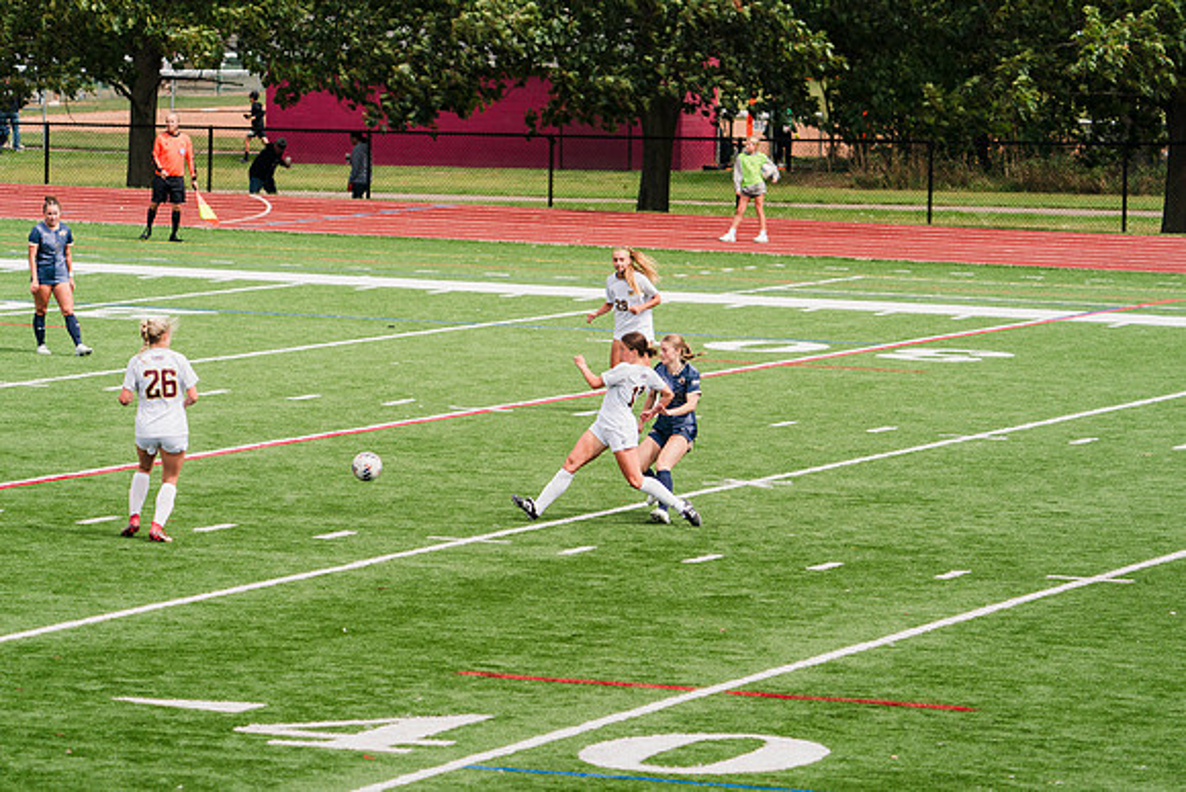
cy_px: 396
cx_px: 593
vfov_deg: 6.9
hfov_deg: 10.3
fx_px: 6590
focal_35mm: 200
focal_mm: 200
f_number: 5.6
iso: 400
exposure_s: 1/1600
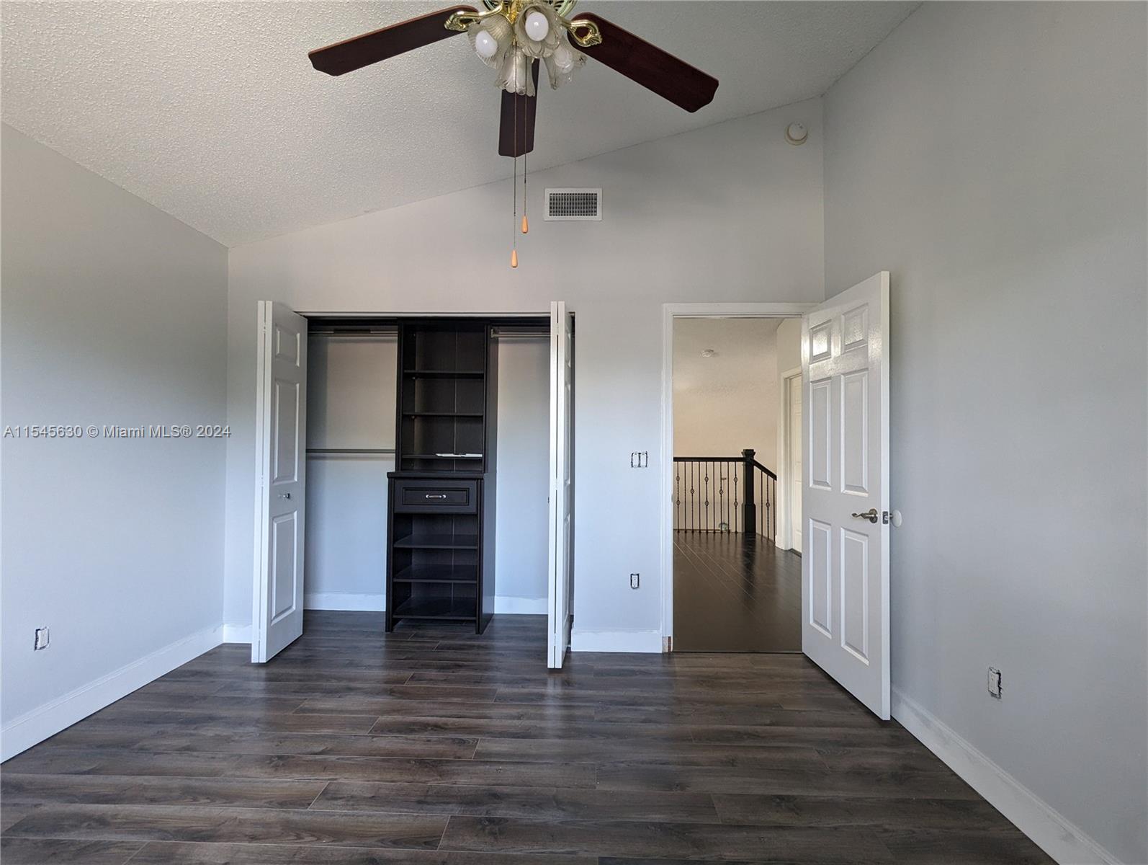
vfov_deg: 78.2
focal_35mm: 16
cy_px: 432
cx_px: 574
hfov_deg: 94.4
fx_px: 531
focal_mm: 2.35
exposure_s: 1/24
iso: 110
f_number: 2.2
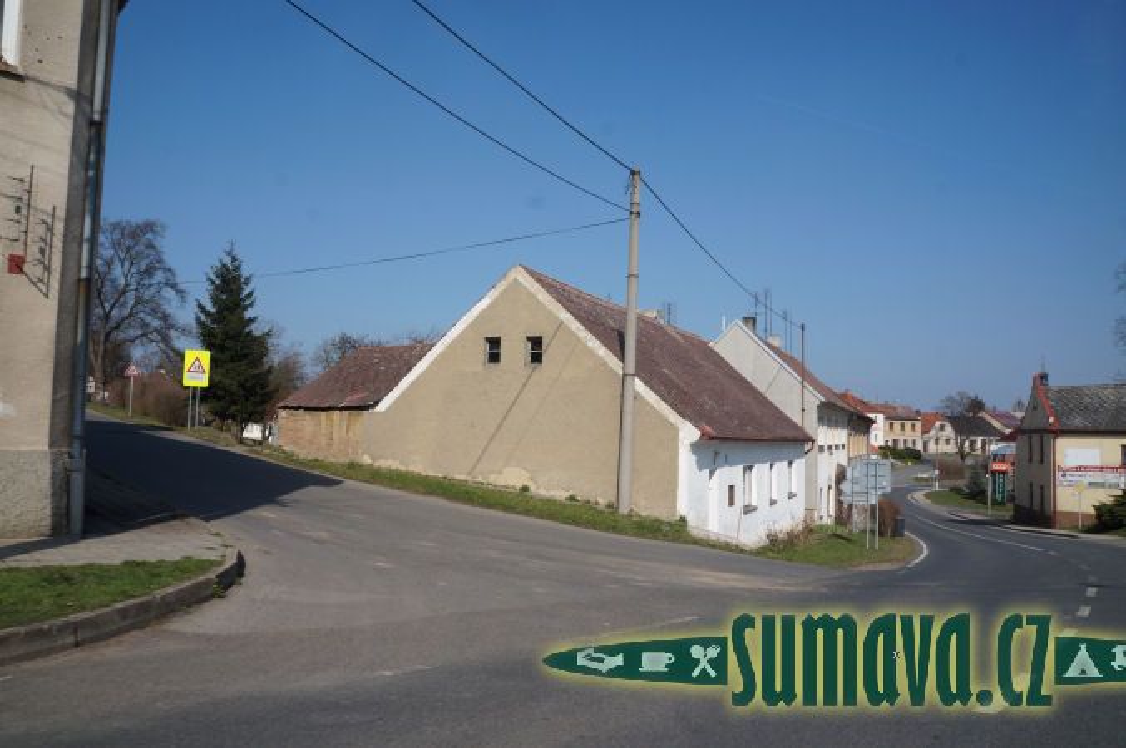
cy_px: 374
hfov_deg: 67.4
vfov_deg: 47.8
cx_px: 563
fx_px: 844
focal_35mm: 27
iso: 200
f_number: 14
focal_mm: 18
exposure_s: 1/320
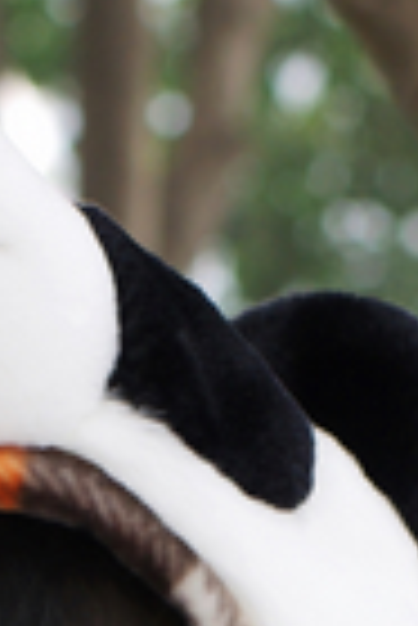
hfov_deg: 4.3
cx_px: -103
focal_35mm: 322
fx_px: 5594
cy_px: 1040
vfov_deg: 6.3
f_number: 4.5
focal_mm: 43
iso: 125
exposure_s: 1/60
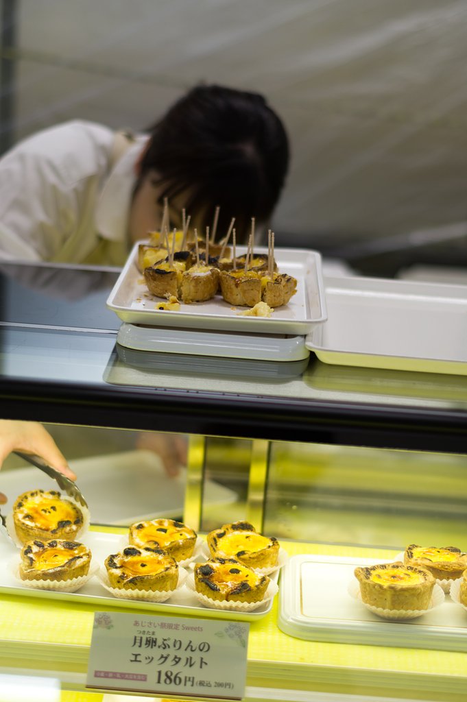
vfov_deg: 27.0
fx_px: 1462
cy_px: 351
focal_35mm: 75
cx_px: 234
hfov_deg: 18.2
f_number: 1.8
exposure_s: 1/160
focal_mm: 50
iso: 200
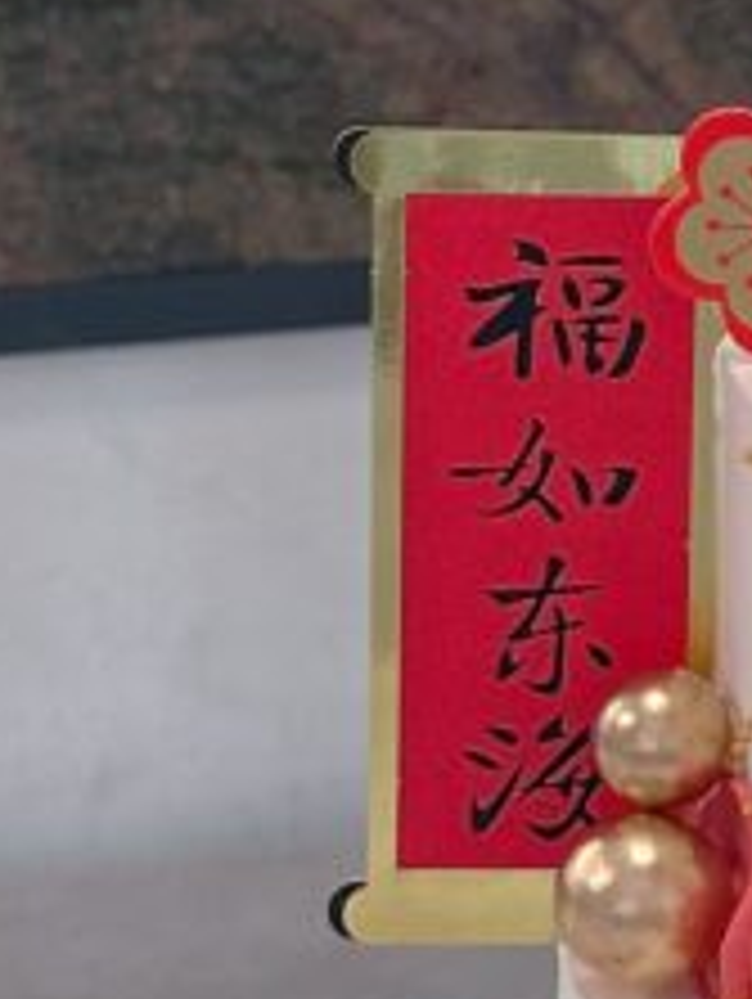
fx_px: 6389
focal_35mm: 221
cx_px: 1270
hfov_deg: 6.6
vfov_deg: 8.9
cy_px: 238
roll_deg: +0.0
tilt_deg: -16.8
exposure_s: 1/50
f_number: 1.78
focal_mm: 6.86
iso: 100
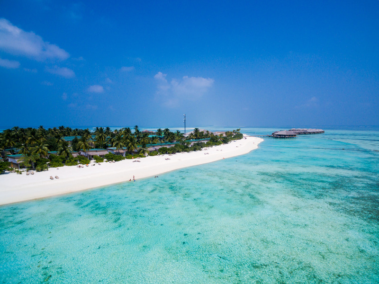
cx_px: 190
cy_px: 142
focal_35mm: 20
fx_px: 219
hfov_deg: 81.7
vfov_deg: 66.0
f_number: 2.8
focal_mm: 3.61
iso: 100
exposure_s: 1/2800
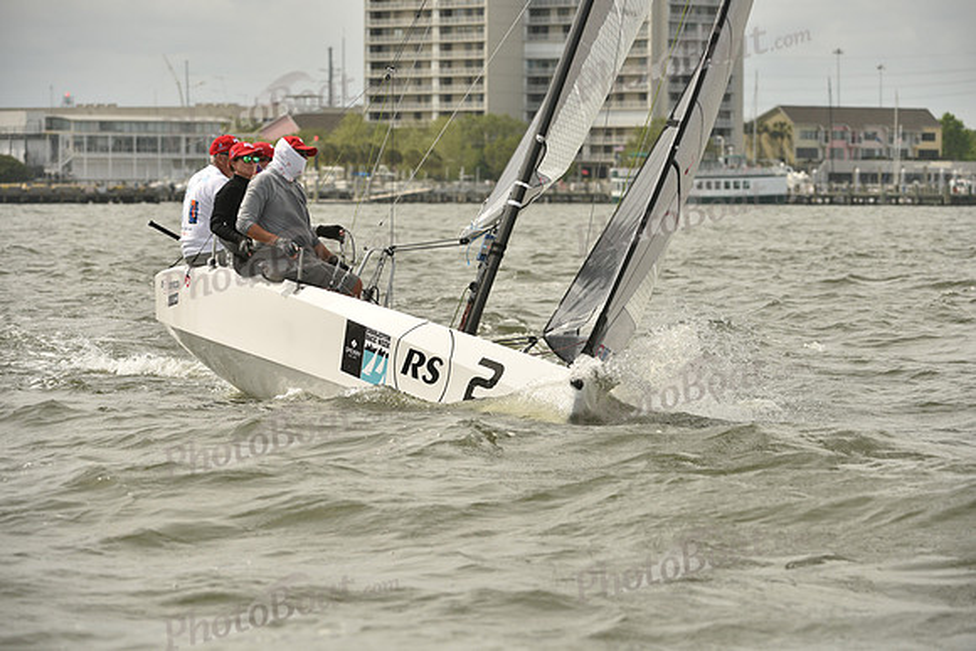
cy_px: 326
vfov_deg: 6.9
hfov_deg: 10.3
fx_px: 5423
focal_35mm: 200
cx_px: 488
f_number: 6.3
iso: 320
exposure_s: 1/1600
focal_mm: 200
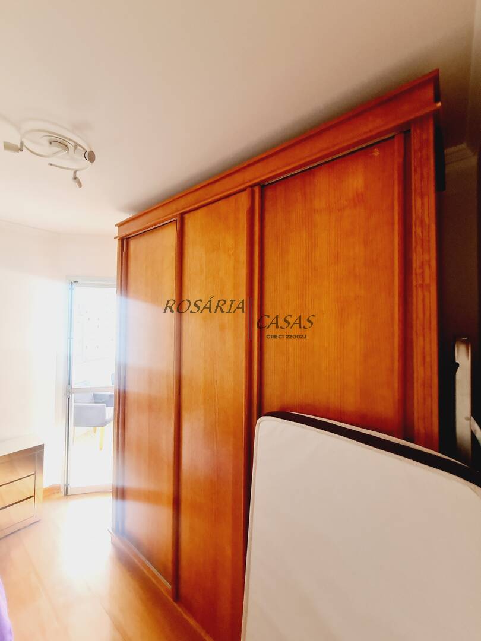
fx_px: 241
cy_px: 320
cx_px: 240
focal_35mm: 13
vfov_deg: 106.2
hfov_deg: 89.9
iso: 320
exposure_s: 1/60
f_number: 2.2
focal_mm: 2.2
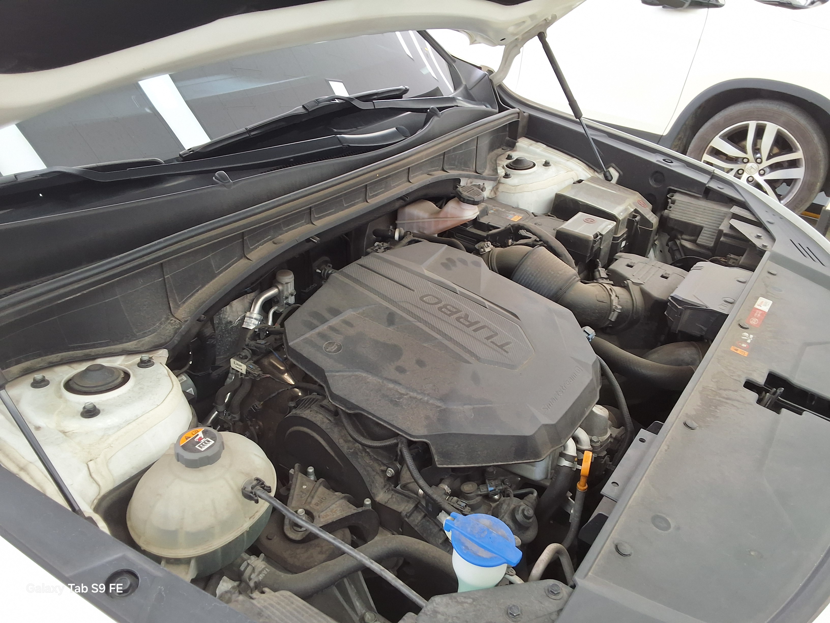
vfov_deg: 49.7
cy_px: 312
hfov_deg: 63.4
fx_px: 671
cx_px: 415
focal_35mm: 28
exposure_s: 1/60
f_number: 1.9
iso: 50
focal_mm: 2.91
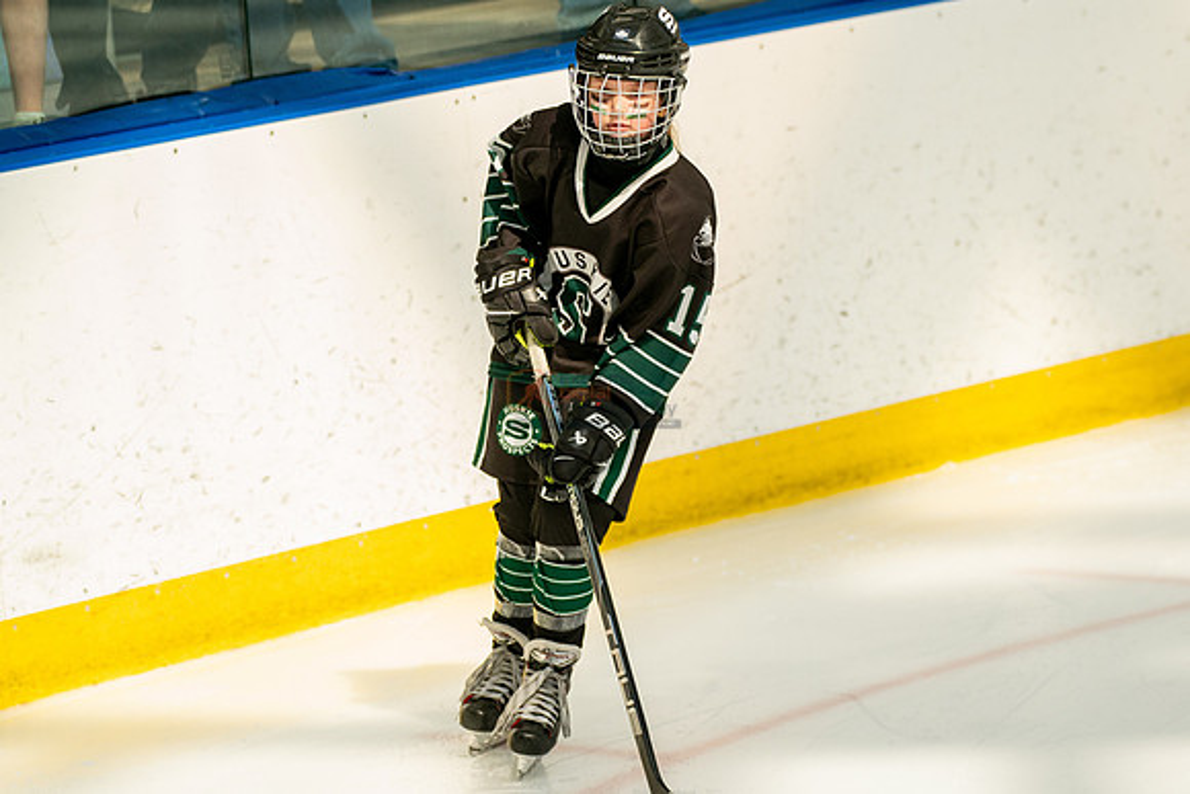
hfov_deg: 10.0
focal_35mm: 206
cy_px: 353
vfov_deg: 6.7
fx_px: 6819
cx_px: 612
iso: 1600
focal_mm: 148
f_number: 3.5
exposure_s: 1/4000
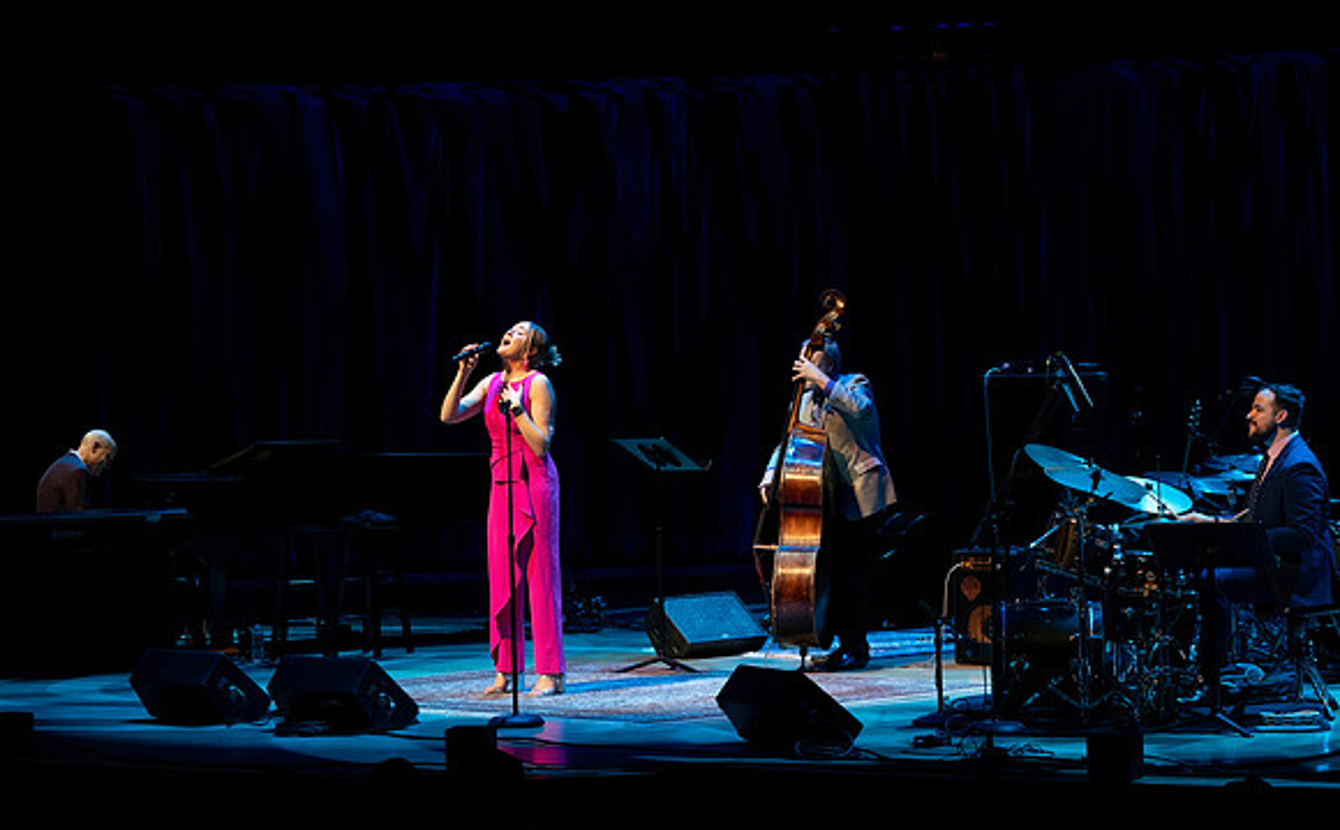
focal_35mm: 105
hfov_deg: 19.9
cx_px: 671
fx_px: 3826
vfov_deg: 12.4
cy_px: 428
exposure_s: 1/250
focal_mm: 100
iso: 3200
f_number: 5.6
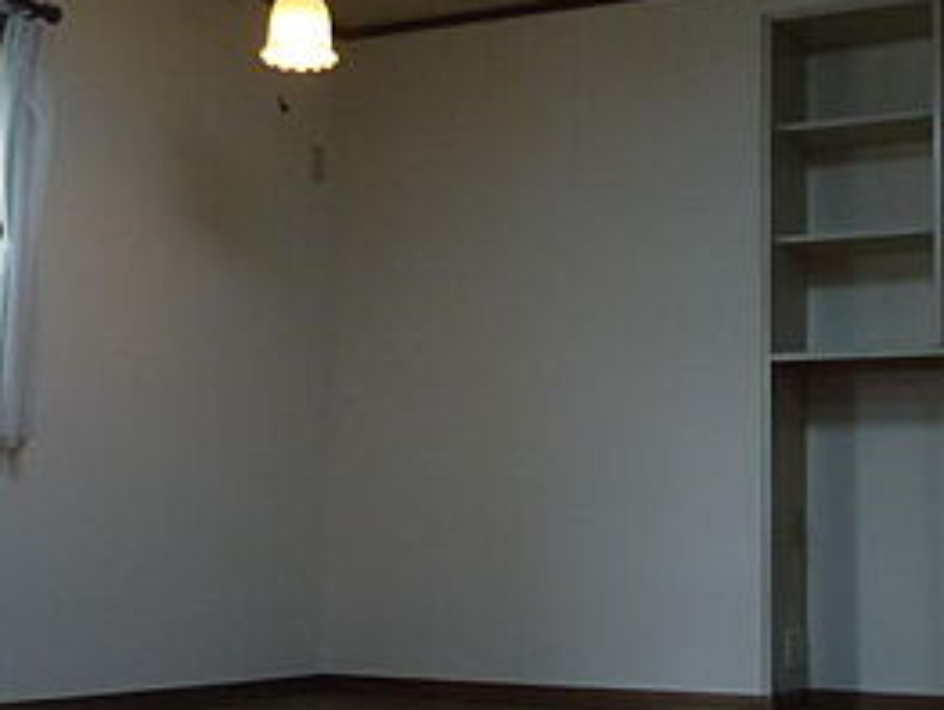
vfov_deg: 24.1
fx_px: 1665
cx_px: 566
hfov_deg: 31.6
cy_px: 360
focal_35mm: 61
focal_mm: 4.1
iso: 160
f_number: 3.3
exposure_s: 1/30
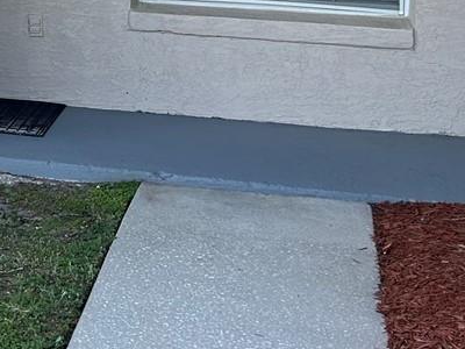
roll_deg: +0.1
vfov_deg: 13.7
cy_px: -107
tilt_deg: -0.6
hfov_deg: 17.5
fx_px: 1397
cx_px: -167
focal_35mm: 104
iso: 50
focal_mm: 5.7
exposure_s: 1/769
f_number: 1.5
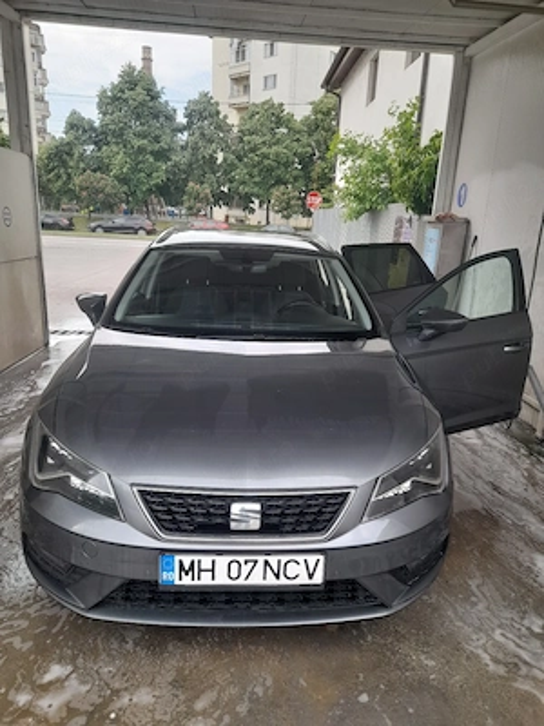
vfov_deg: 69.4
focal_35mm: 25
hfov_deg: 54.9
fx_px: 524
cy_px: 363
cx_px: 272
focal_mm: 4.6
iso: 25
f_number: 2
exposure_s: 1/120
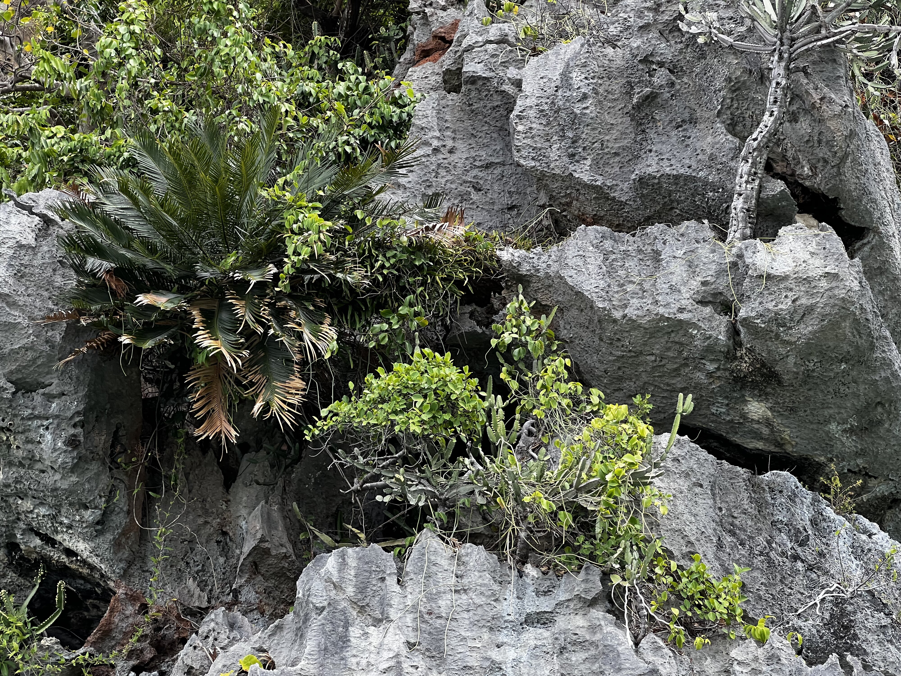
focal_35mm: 77
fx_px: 2004
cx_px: 450
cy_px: 338
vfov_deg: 19.1
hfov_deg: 25.3
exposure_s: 1/99
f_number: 2.8
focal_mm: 9
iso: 100
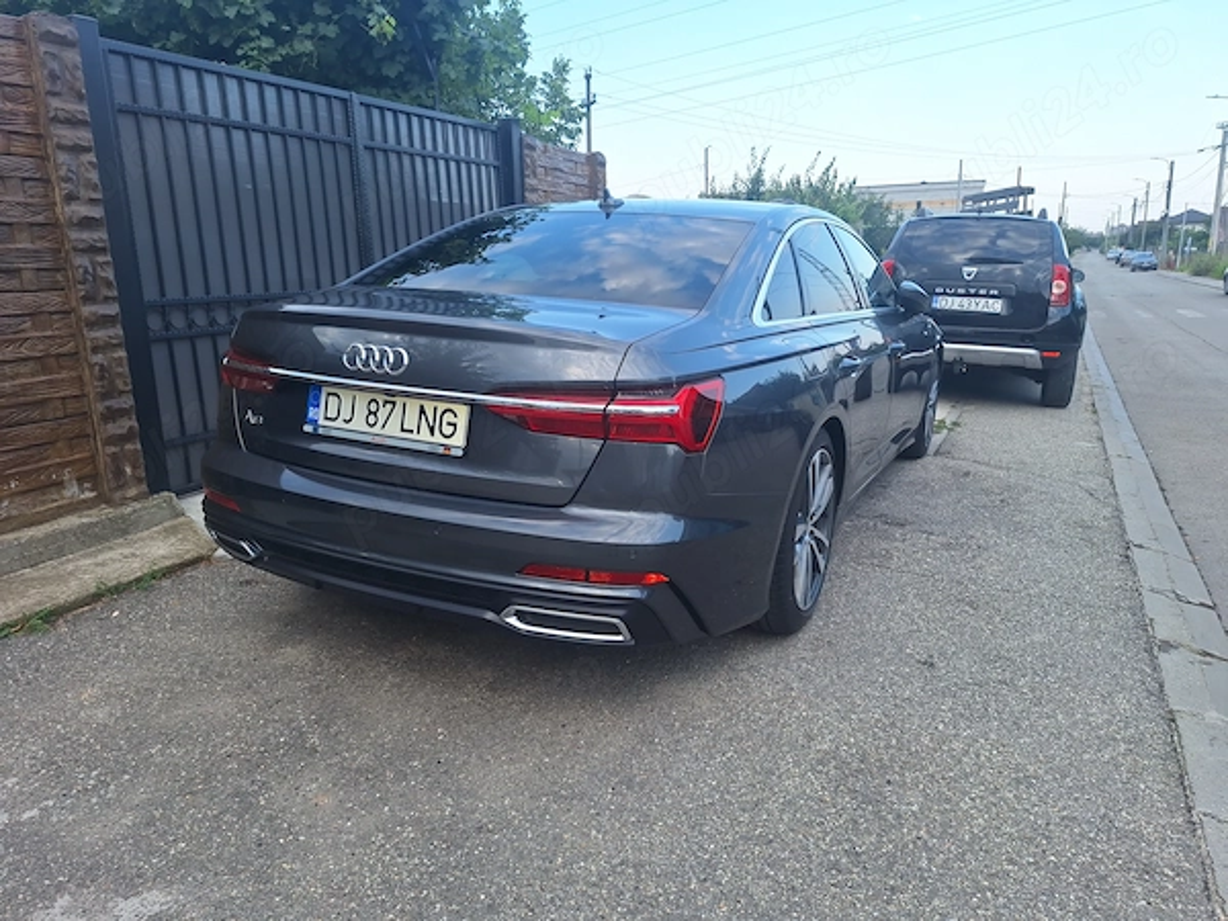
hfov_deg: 73.9
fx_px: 816
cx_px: 614
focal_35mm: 23
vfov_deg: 58.9
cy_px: 460
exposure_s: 1/479
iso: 40
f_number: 1.8
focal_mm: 5.54
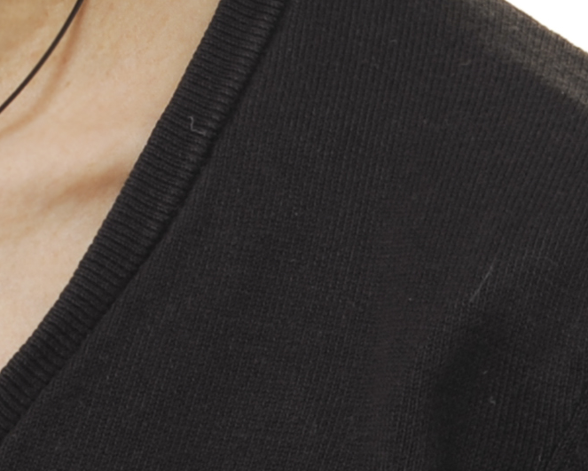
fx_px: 11003
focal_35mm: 632
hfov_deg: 3.0
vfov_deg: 2.4
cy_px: -450
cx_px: -522
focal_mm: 105
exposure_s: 1/125
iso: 100
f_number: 16
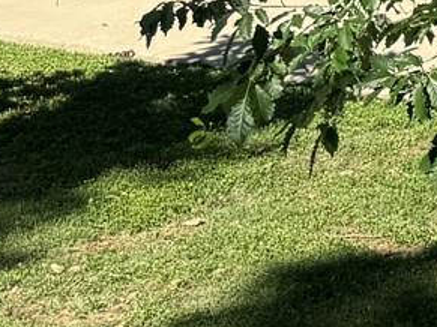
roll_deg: +2.8
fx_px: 2133
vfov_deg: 7.9
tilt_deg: -2.9
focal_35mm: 169
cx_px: 1131
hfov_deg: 9.9
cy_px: -556
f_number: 1.78
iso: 80
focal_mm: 6.76
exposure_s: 1/2105
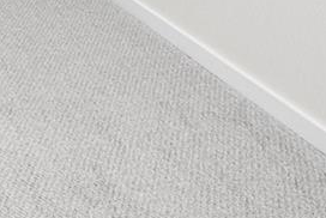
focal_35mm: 94
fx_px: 852
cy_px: -304
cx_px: -319
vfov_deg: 11.9
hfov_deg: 16.6
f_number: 8
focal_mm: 16
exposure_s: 1/20
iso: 200
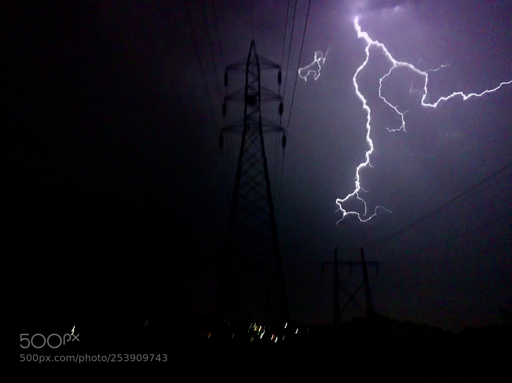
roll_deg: -0.6
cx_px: 256
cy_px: 192
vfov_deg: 48.2
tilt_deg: +15.5
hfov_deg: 61.7
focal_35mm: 29
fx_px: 429
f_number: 2.2
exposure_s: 1/17
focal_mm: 4.15
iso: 2000
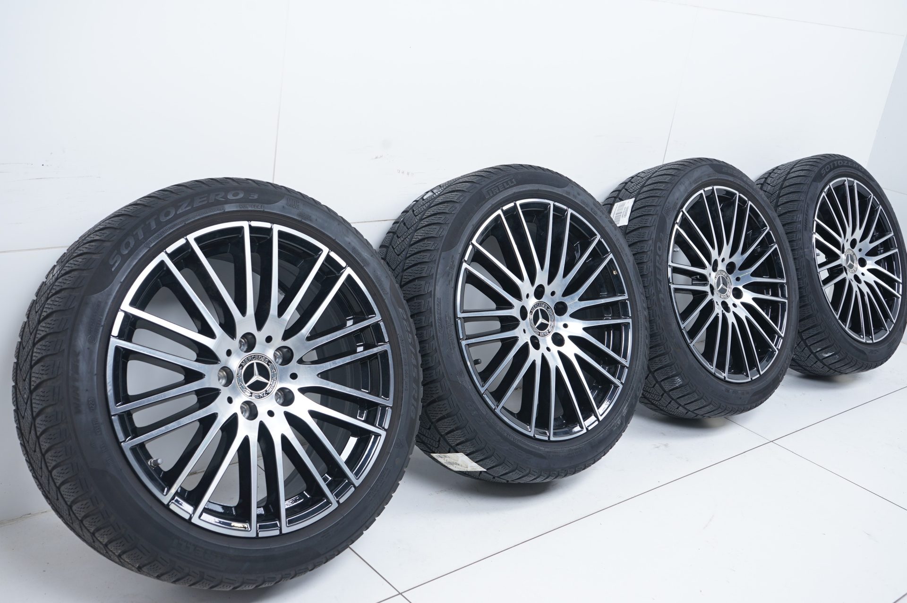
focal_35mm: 37
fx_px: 931
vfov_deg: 35.9
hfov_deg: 51.9
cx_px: 454
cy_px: 302
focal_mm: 37
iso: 250
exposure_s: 1/100
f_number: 7.1
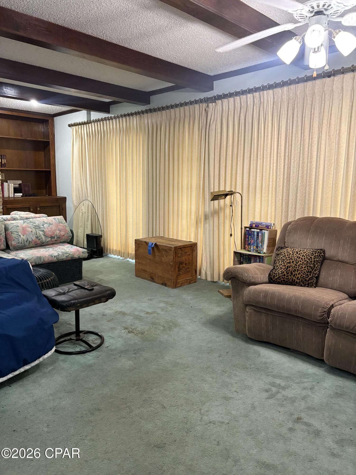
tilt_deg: -5.9
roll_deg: -0.3
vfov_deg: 67.3
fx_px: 357
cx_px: 178
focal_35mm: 26
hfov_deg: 53.1
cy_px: 238
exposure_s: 1/60
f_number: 1.6
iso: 320
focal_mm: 5.96
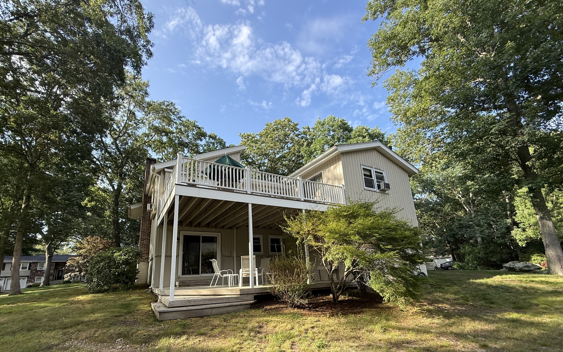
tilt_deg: +14.1
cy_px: 214
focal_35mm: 16
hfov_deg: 97.7
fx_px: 246
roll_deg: +3.7
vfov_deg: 70.4
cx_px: 267
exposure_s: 1/416
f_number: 2.2
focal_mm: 2.22
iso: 64
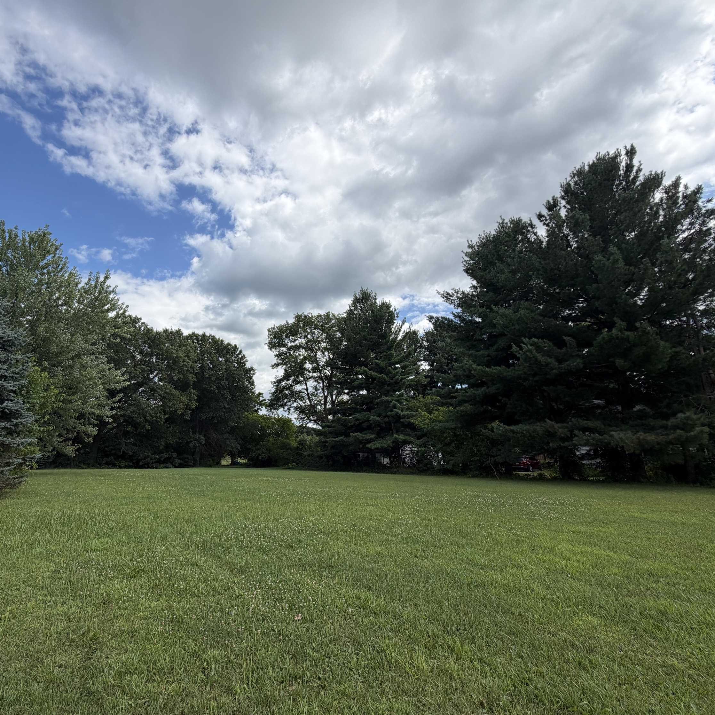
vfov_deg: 84.0
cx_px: 266
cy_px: 353
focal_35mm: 17
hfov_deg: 82.3
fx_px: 397
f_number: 2.2
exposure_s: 1/820
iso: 20
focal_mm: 2.22
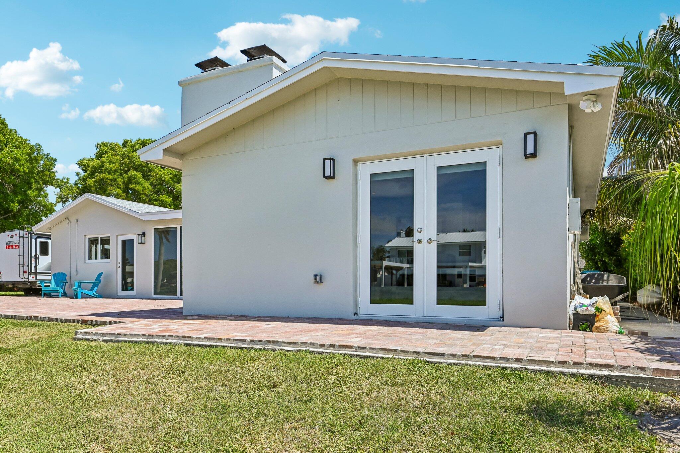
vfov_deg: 55.1
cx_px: 340
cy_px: 226
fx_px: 434
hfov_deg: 76.1
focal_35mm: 23
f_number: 8
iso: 1000
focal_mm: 23
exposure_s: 1/3200
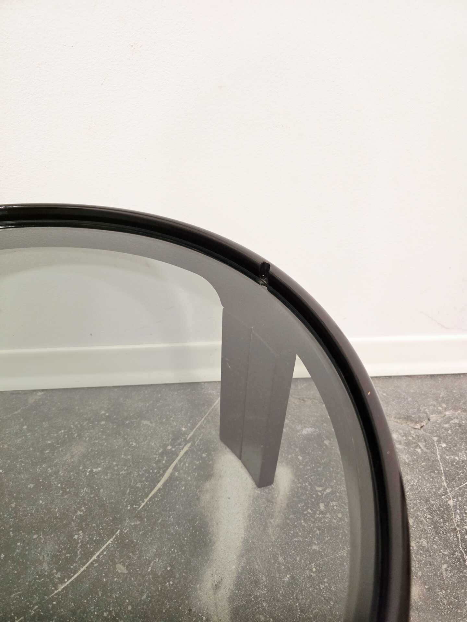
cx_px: 234
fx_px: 414
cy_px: 311
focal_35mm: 23
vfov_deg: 73.9
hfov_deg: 58.9
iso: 800
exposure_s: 1/101
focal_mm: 6.3
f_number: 1.7
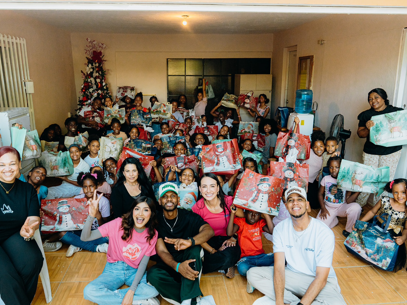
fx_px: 317
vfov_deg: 51.3
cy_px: 154
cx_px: 201
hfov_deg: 65.3
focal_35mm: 27
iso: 1250
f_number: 5.6
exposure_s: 1/160
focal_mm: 24
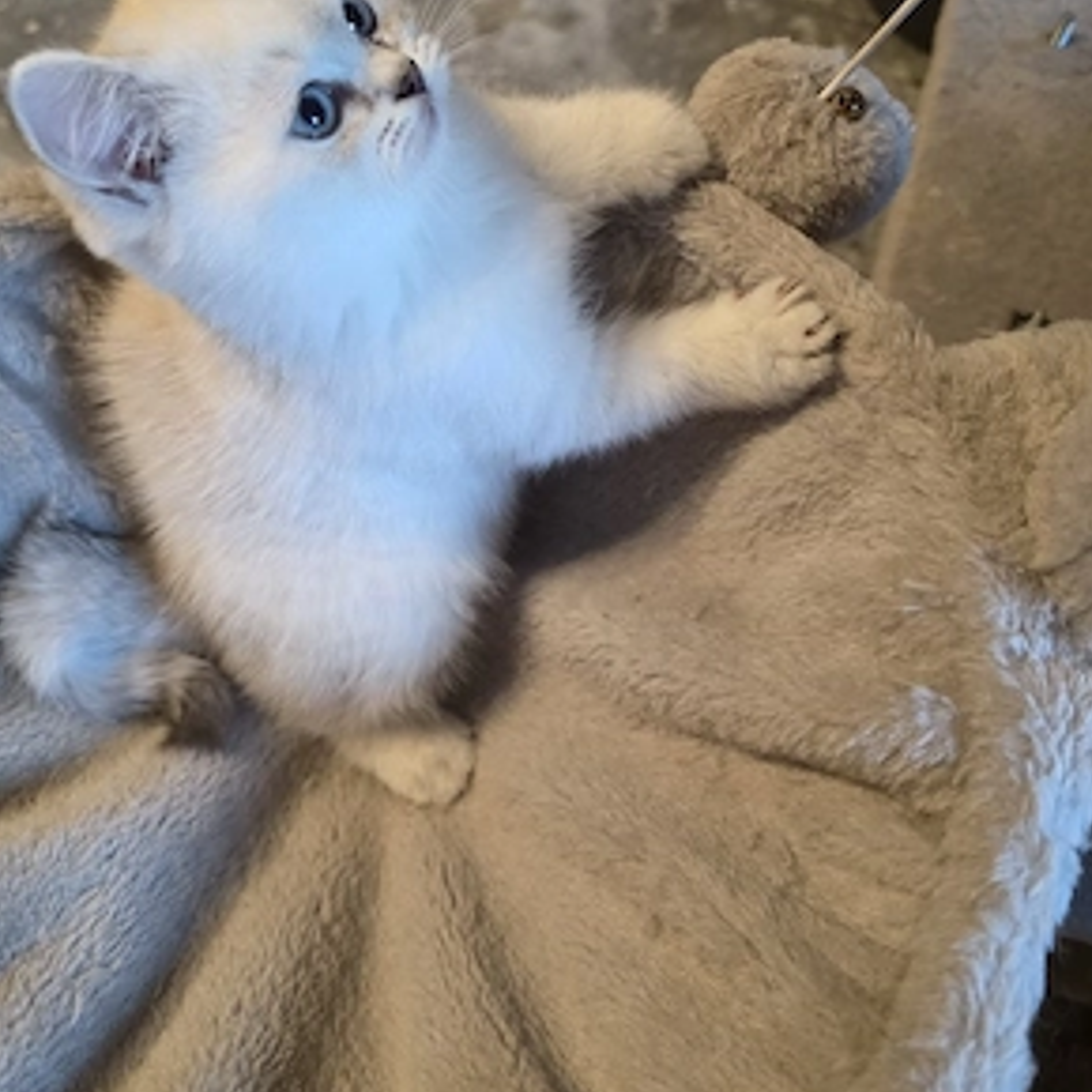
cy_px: 471
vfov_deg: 57.1
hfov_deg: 57.3
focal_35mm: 28
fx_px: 999
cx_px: 542
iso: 400
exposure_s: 1/101
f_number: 1.4
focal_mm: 6.5
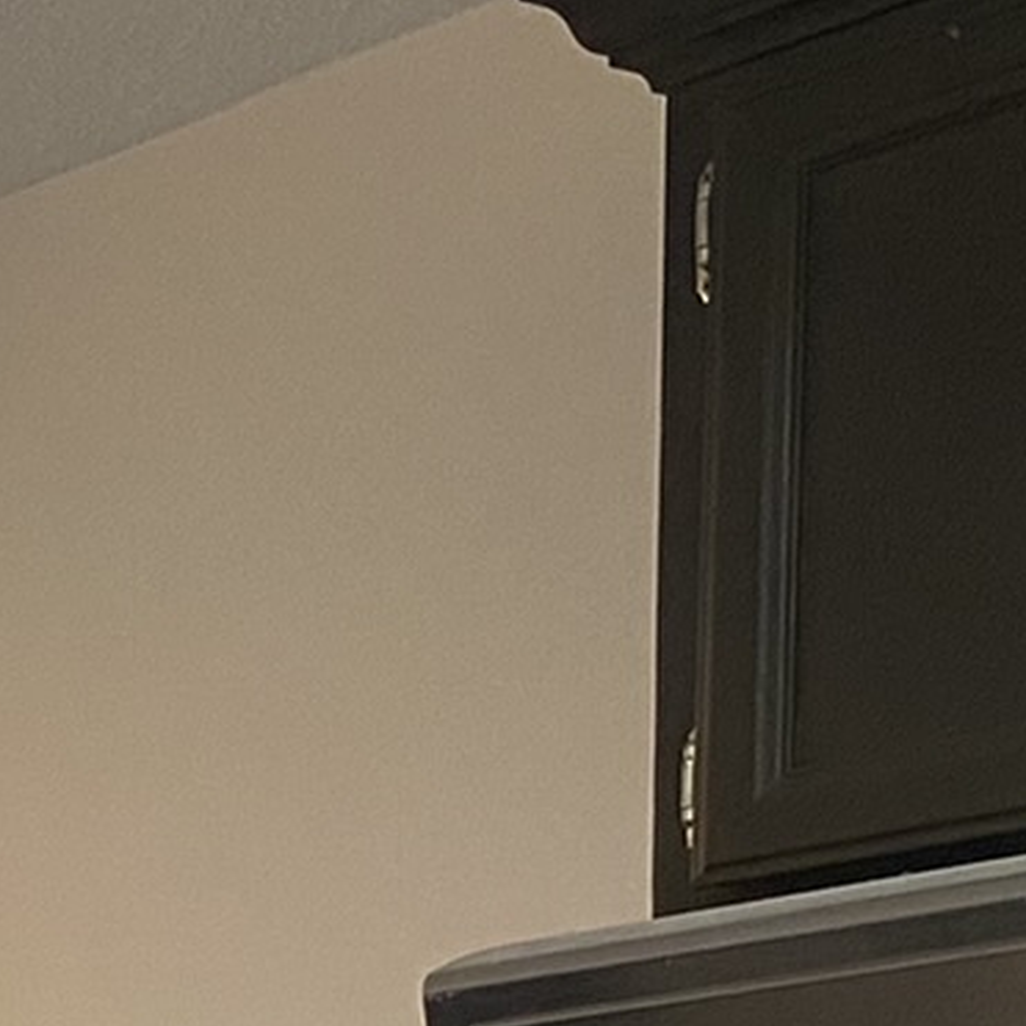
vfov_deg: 12.5
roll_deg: -1.2
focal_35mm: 127
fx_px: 4259
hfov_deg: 11.1
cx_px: -1593
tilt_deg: -1.7
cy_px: 1853
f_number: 1.8
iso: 160
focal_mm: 4.25
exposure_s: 1/60
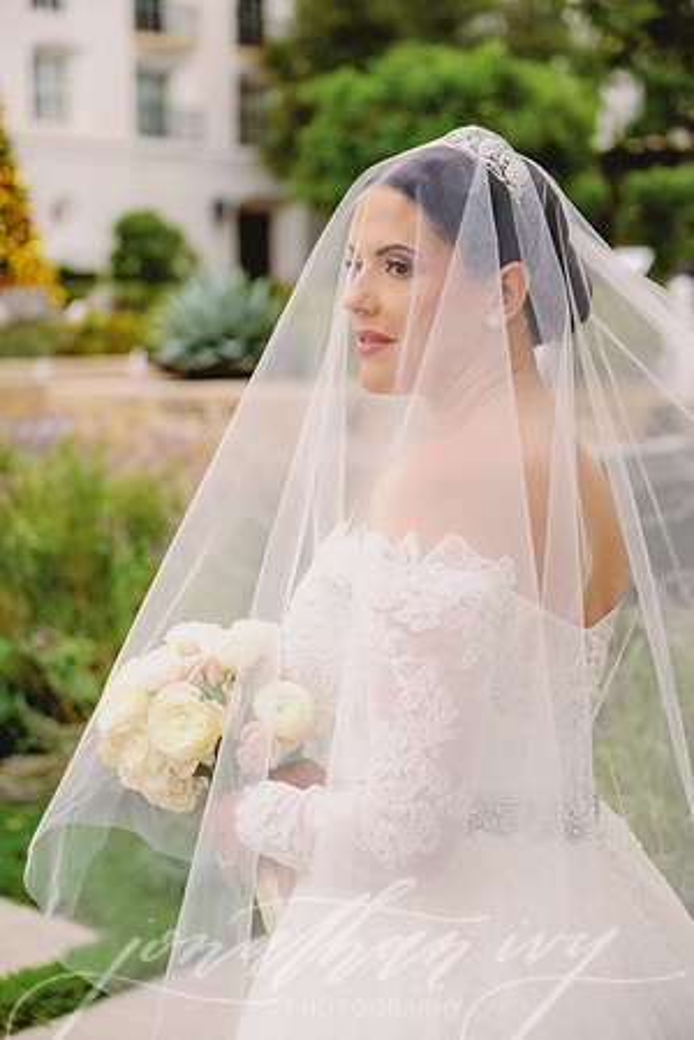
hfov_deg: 22.6
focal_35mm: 60
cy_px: 520
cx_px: 347
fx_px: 1735
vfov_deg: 33.4
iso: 160
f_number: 3.2
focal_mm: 60
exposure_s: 1/200
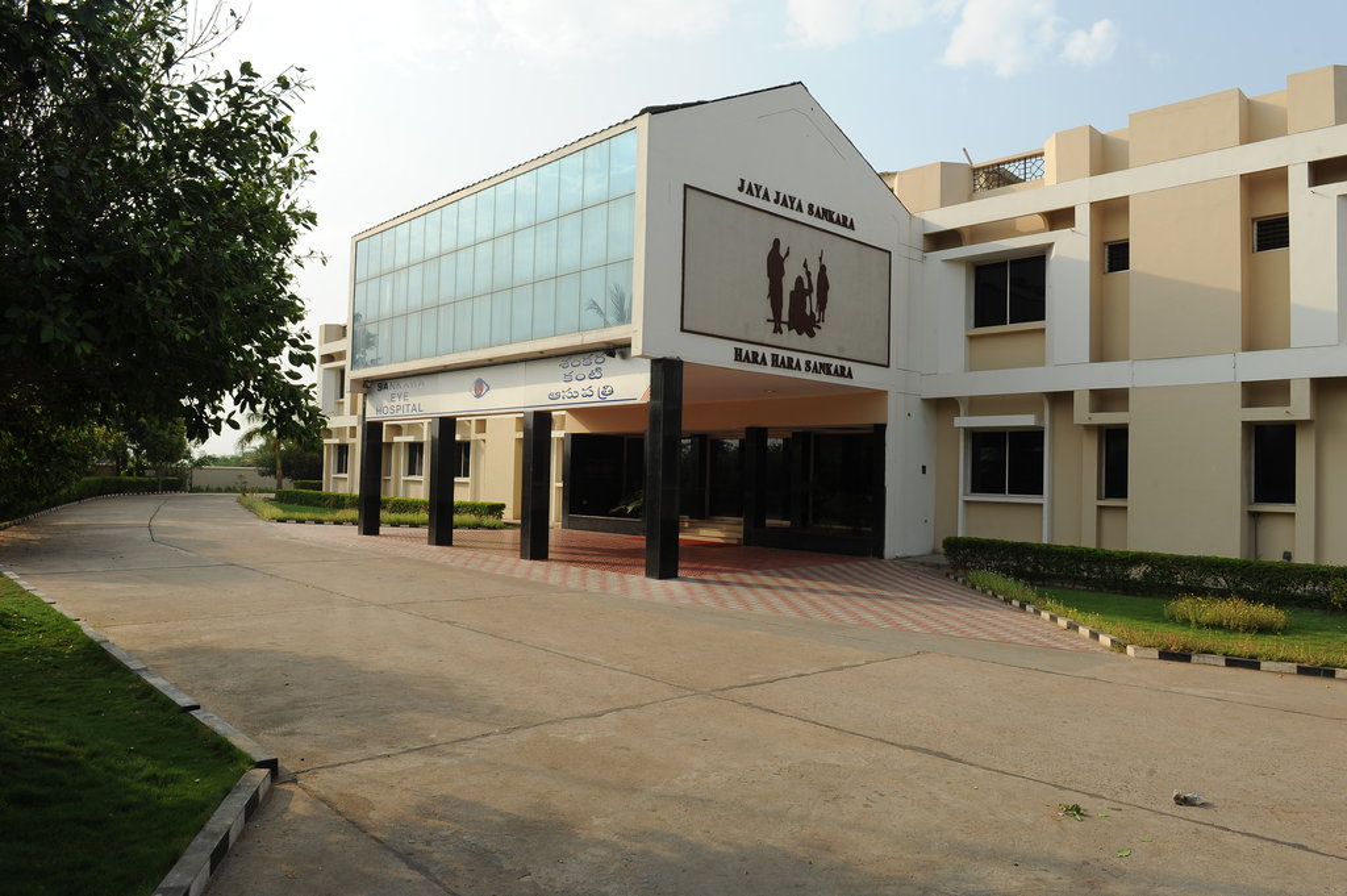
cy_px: 448
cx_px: 674
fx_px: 897
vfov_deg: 53.1
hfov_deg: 73.8
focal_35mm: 24
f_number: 13
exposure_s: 1/125
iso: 200
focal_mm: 24
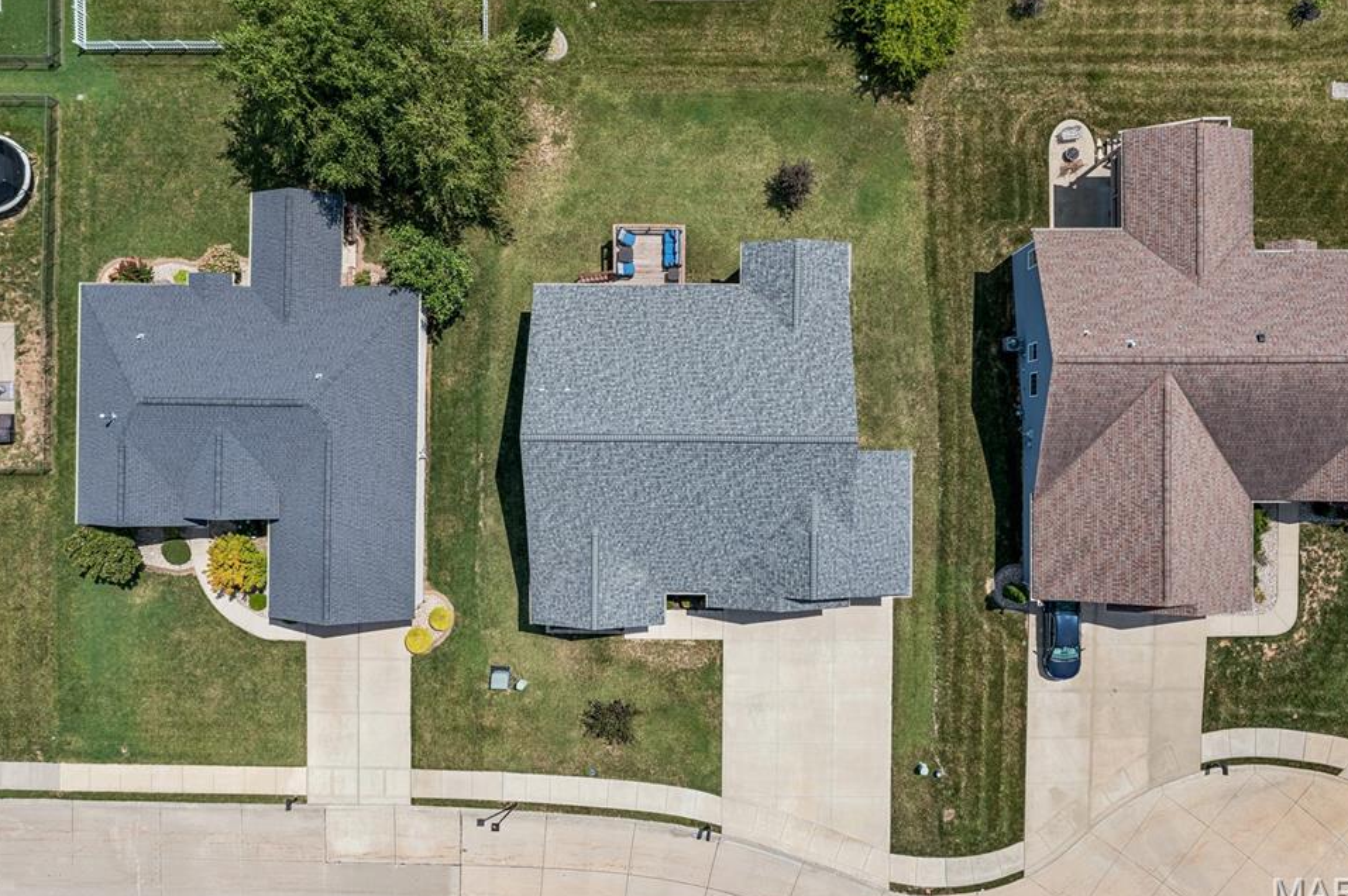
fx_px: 1123
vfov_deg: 43.5
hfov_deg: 62.0
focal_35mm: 30
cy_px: 443
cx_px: 691
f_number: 4
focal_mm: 10.3
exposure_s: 1/80
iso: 100
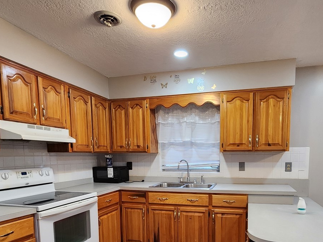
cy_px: 179
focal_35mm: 23
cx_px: 186
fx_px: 215
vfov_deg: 56.3
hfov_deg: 73.5
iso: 250
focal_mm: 2.2
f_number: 2.2
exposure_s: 1/60
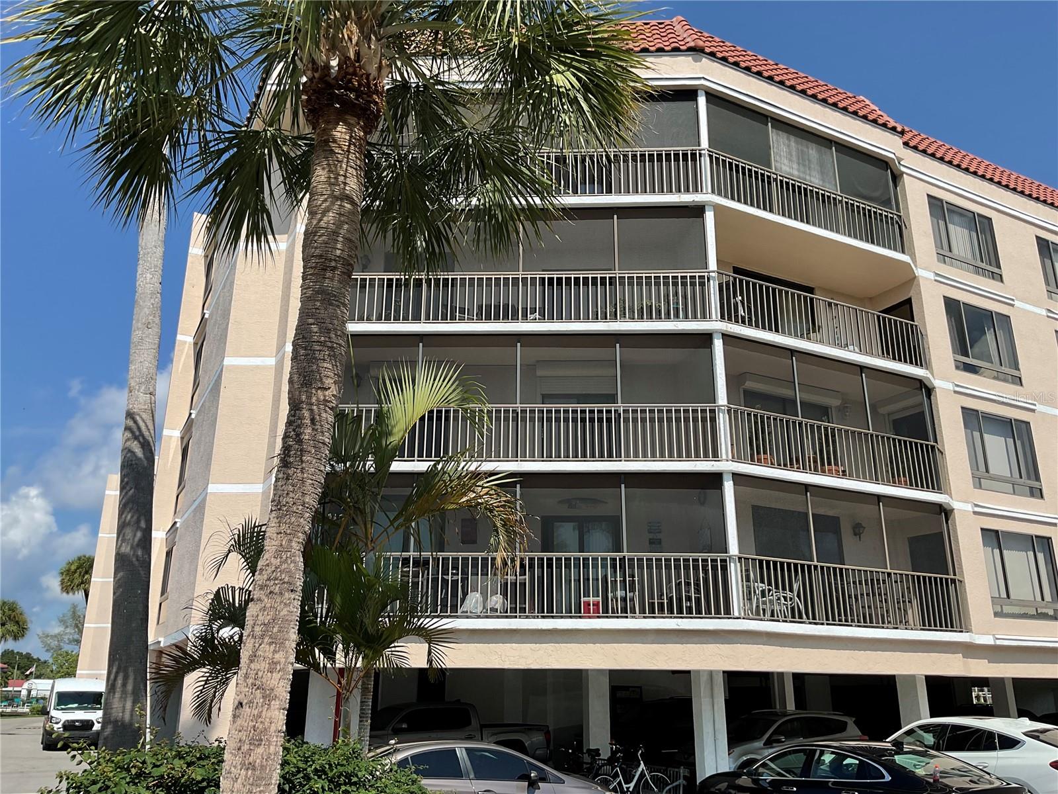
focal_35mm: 29
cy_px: 397
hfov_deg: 61.7
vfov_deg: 48.2
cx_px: 529
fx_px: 886
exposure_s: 1/2058
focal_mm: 3
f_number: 1.8
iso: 16
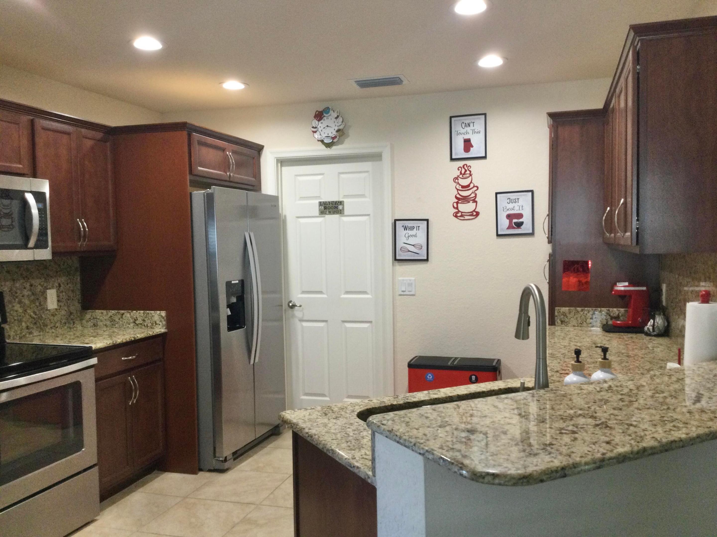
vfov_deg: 45.4
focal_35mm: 31
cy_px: 268
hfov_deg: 58.4
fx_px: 642
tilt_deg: -3.6
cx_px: 358
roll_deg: -1.7
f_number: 2.4
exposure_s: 1/30
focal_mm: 3.3
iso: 80
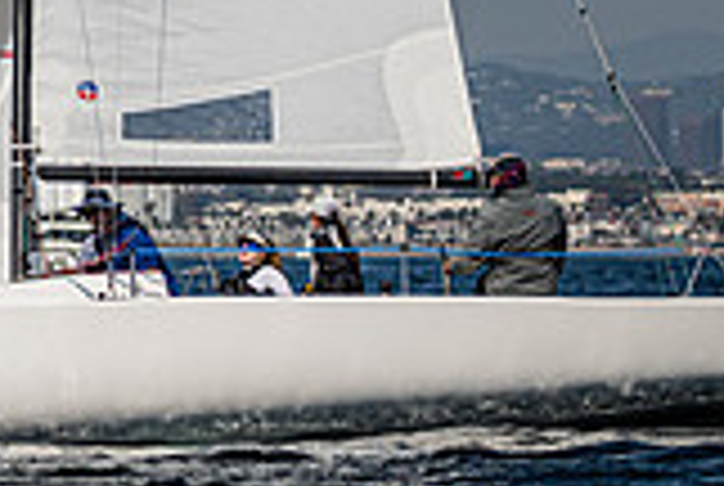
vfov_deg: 3.0
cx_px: -303
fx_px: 9329
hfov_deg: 4.4
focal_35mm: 463
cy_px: -6
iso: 400
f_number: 4.5
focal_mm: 110
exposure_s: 1/8000
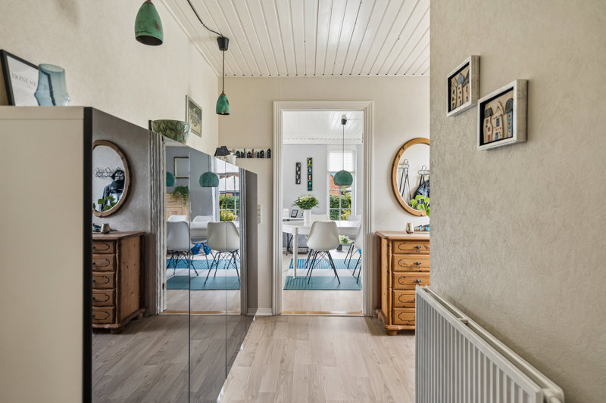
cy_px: 202
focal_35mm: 19
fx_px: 320
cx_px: 303
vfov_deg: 64.5
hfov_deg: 86.9
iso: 400
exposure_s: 1/3.33
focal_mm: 19
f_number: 4
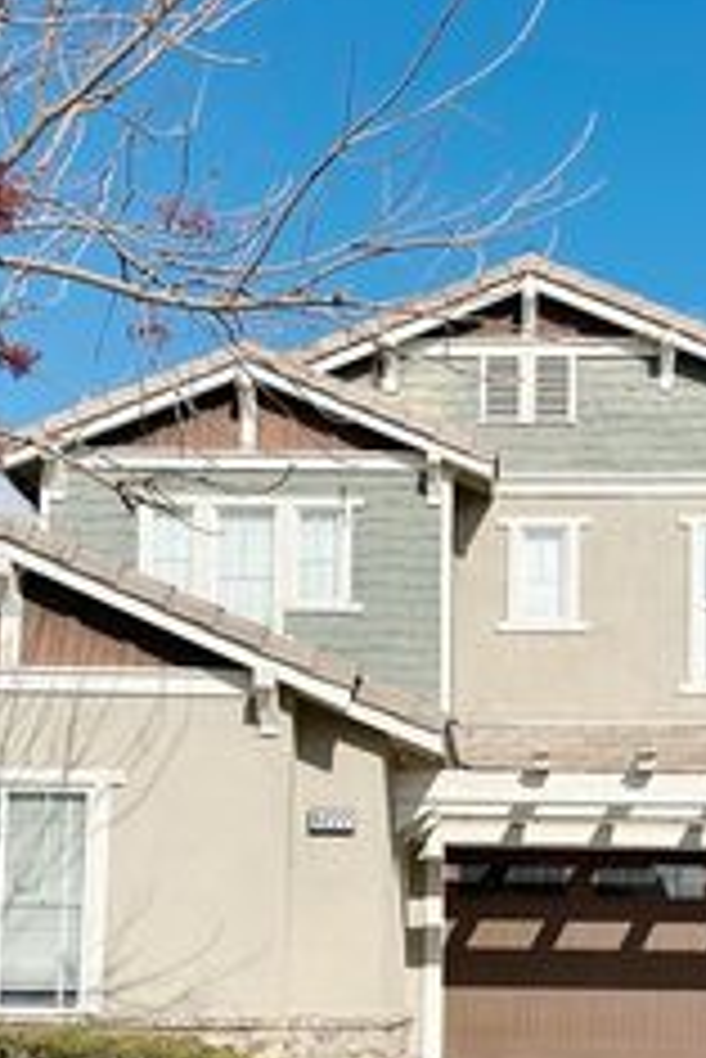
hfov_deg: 25.5
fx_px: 1557
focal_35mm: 53
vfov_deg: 36.5
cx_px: 450
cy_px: 813
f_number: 1.78
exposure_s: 1/7576
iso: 80
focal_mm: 6.86
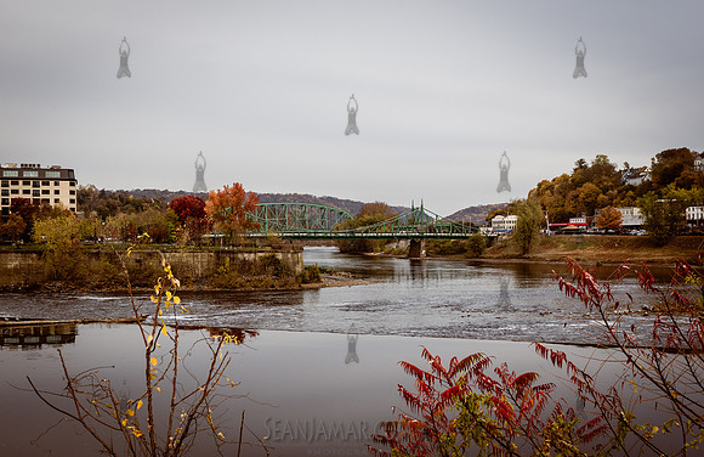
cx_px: 338
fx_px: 735
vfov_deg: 34.5
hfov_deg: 51.2
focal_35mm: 38
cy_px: 243
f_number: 4.5
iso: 200
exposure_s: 1/1600
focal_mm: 24
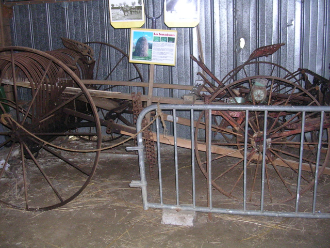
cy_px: 124
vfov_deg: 37.7
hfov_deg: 49.0
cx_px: 165
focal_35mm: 38
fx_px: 362
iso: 200
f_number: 2.8
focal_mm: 5.8
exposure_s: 1/60.1
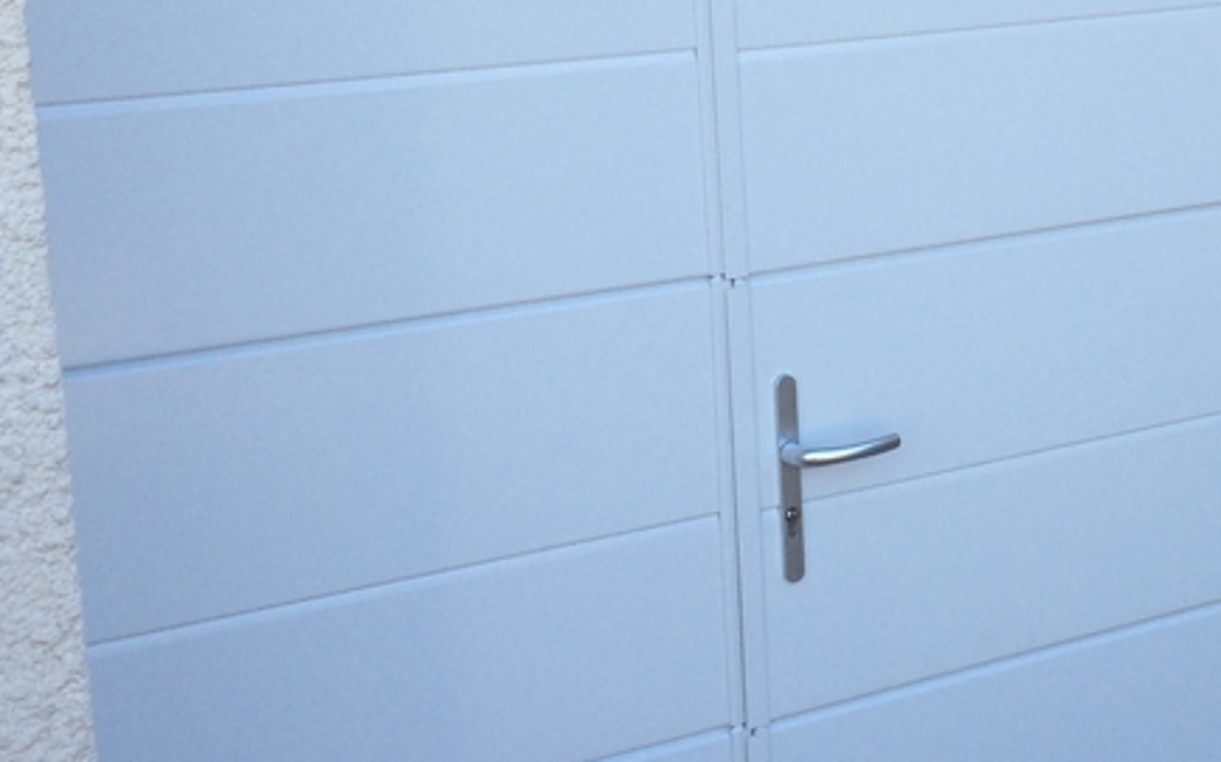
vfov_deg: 17.3
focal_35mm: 75
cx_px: 1061
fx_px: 2495
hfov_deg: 26.7
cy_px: 247
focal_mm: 4.12
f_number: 2.2
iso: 32
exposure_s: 1/304
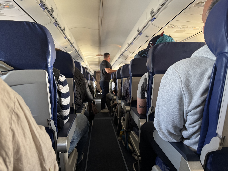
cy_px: 86
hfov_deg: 71.6
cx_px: 114
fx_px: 158
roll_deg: -0.9
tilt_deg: -0.4
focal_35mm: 24
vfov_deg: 56.8
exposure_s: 1/60
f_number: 1.78
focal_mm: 6.76
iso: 500
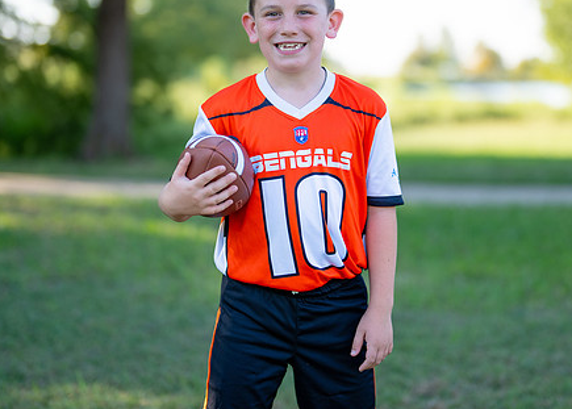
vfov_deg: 17.6
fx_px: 1316
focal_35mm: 81
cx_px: 322
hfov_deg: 24.5
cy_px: 139
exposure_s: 1/1600
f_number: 1.2
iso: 100
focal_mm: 50
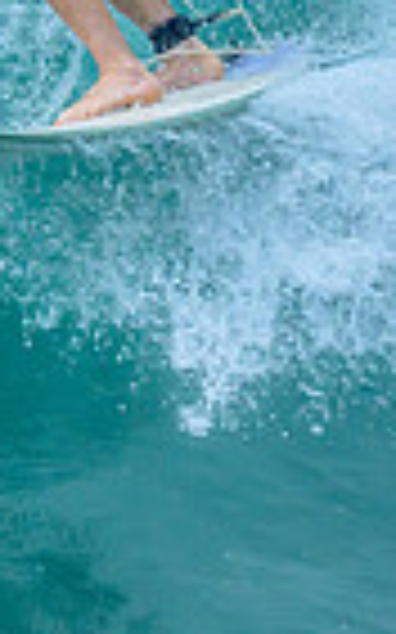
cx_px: -455
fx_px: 70420
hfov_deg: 0.3
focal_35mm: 4074
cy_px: 164
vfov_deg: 0.5
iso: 900
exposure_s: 1/2000
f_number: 6.3
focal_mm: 800
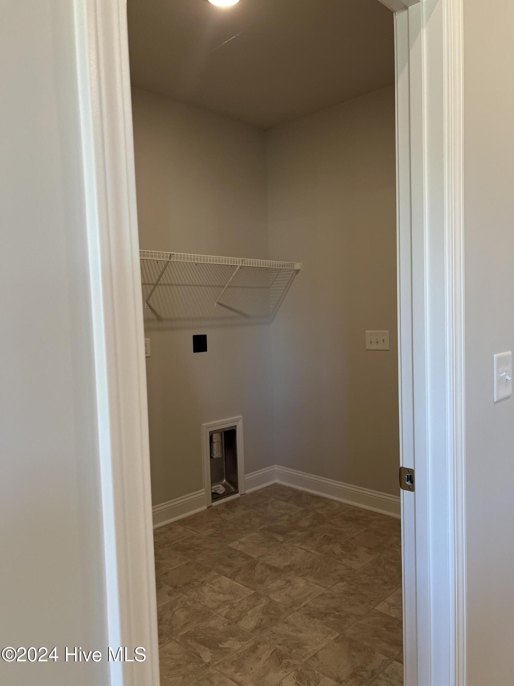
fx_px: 515
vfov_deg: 67.3
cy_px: 343
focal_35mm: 26
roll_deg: +2.7
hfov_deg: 53.1
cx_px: 257
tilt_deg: -3.0
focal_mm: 5.7
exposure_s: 1/120
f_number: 1.5
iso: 100
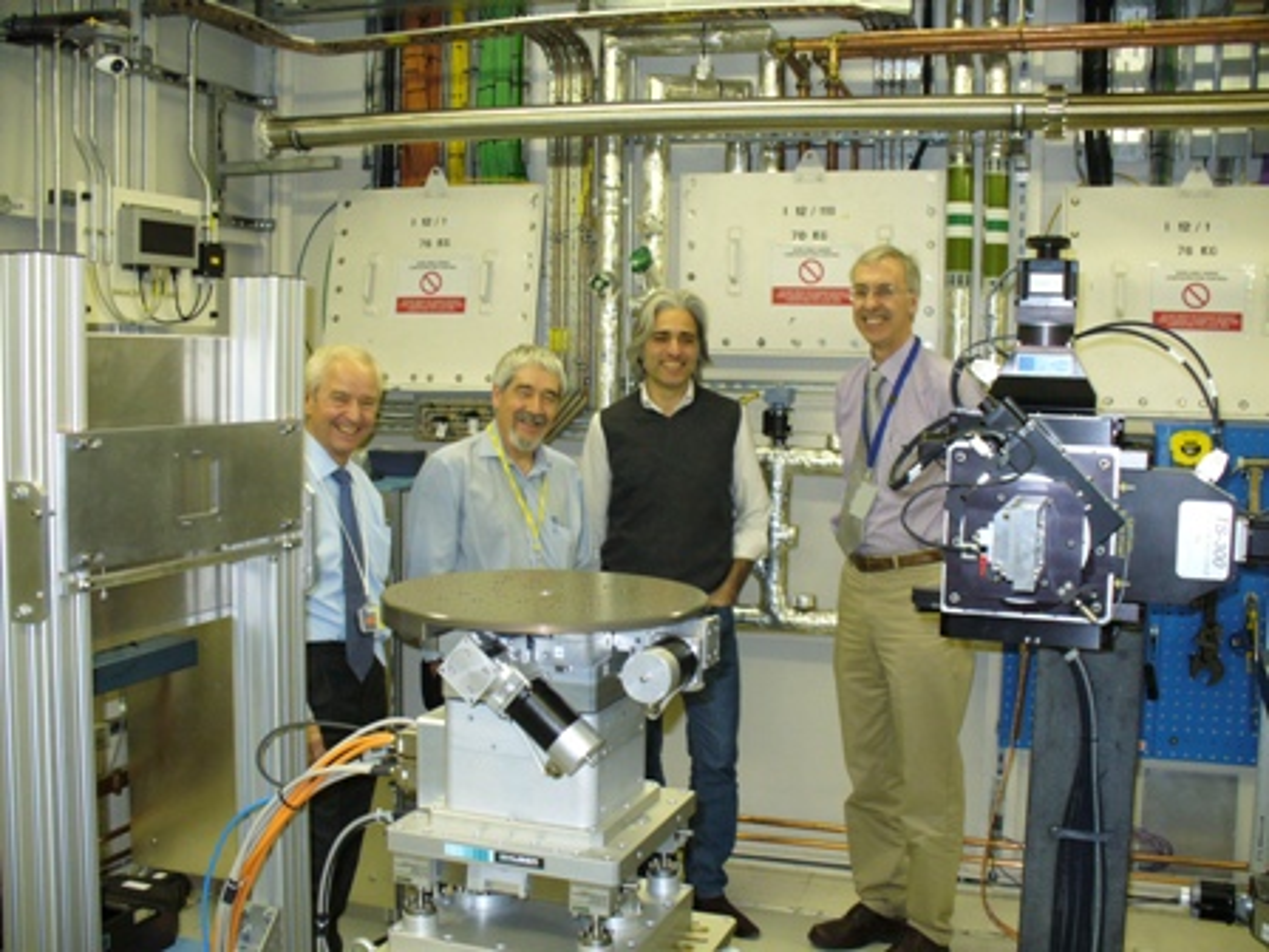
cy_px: 476
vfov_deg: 38.7
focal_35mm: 37
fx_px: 1356
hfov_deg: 50.1
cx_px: 634
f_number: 2.8
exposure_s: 1/30
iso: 200
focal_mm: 6.1
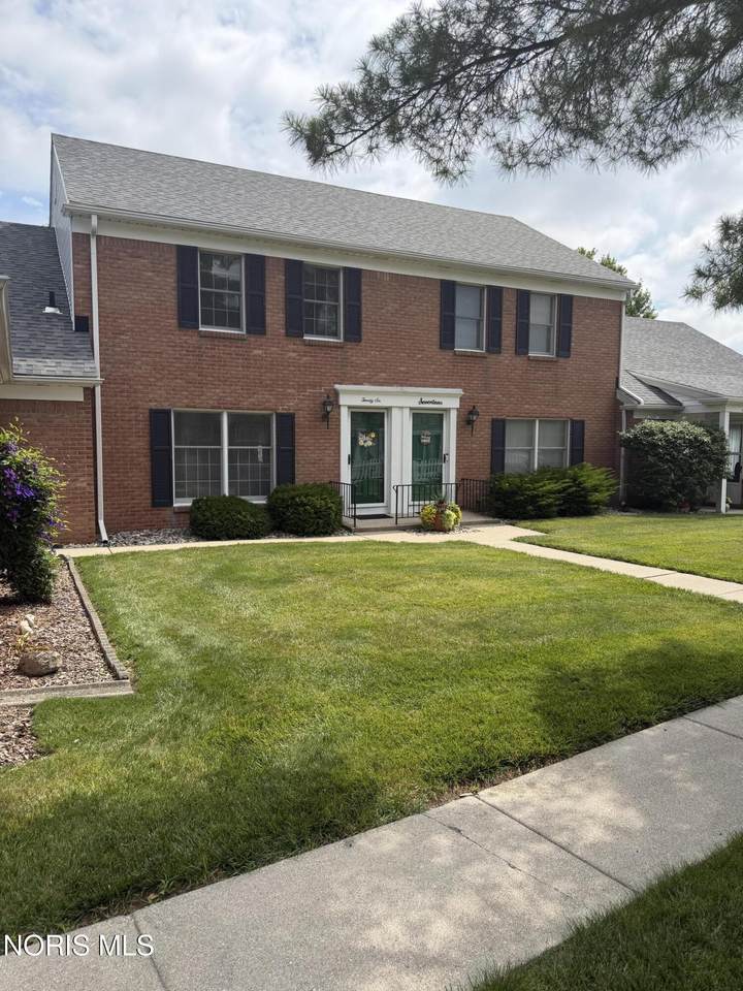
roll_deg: +0.0
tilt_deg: -4.9
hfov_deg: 56.8
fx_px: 687
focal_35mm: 24
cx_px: 372
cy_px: 496
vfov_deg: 71.6
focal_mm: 6.76
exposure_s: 1/4405
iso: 100
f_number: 1.78
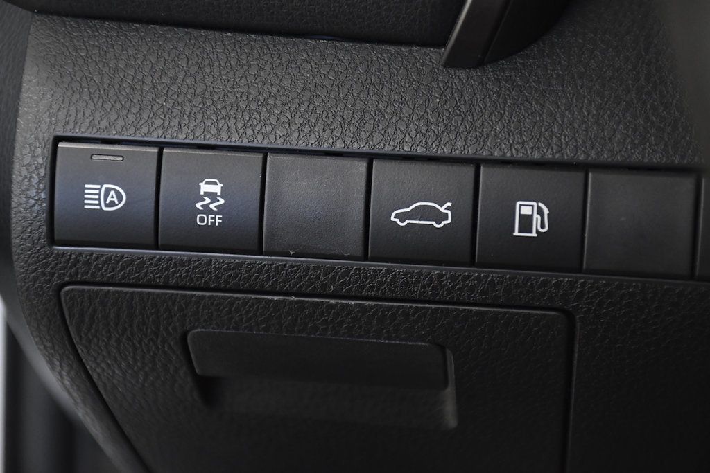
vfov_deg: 12.2
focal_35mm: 112
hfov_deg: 18.3
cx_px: 355
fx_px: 2209
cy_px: 236
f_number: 5
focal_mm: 75
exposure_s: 1/250
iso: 2500
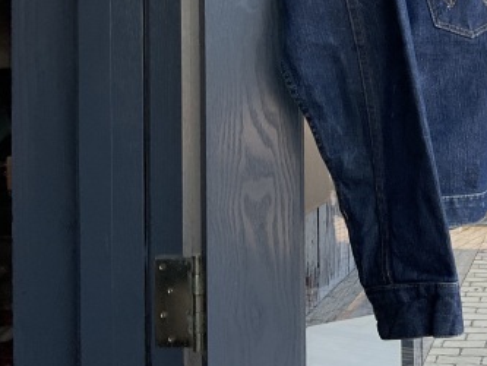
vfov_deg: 23.3
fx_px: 858
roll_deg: +1.2
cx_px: 506
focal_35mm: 61
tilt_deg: +1.9
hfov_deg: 29.2
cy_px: 21
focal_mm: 3
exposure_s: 1/454
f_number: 1.8
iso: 16
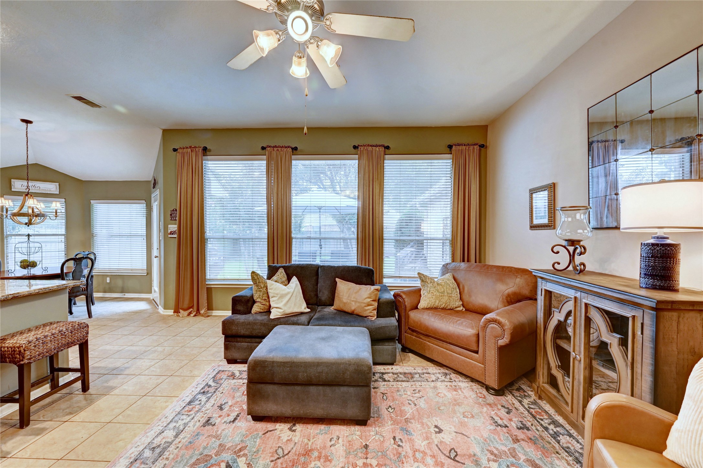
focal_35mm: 14
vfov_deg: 81.1
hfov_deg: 104.3
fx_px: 273
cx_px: 352
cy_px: 234
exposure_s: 1/4
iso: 400
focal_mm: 14
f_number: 8
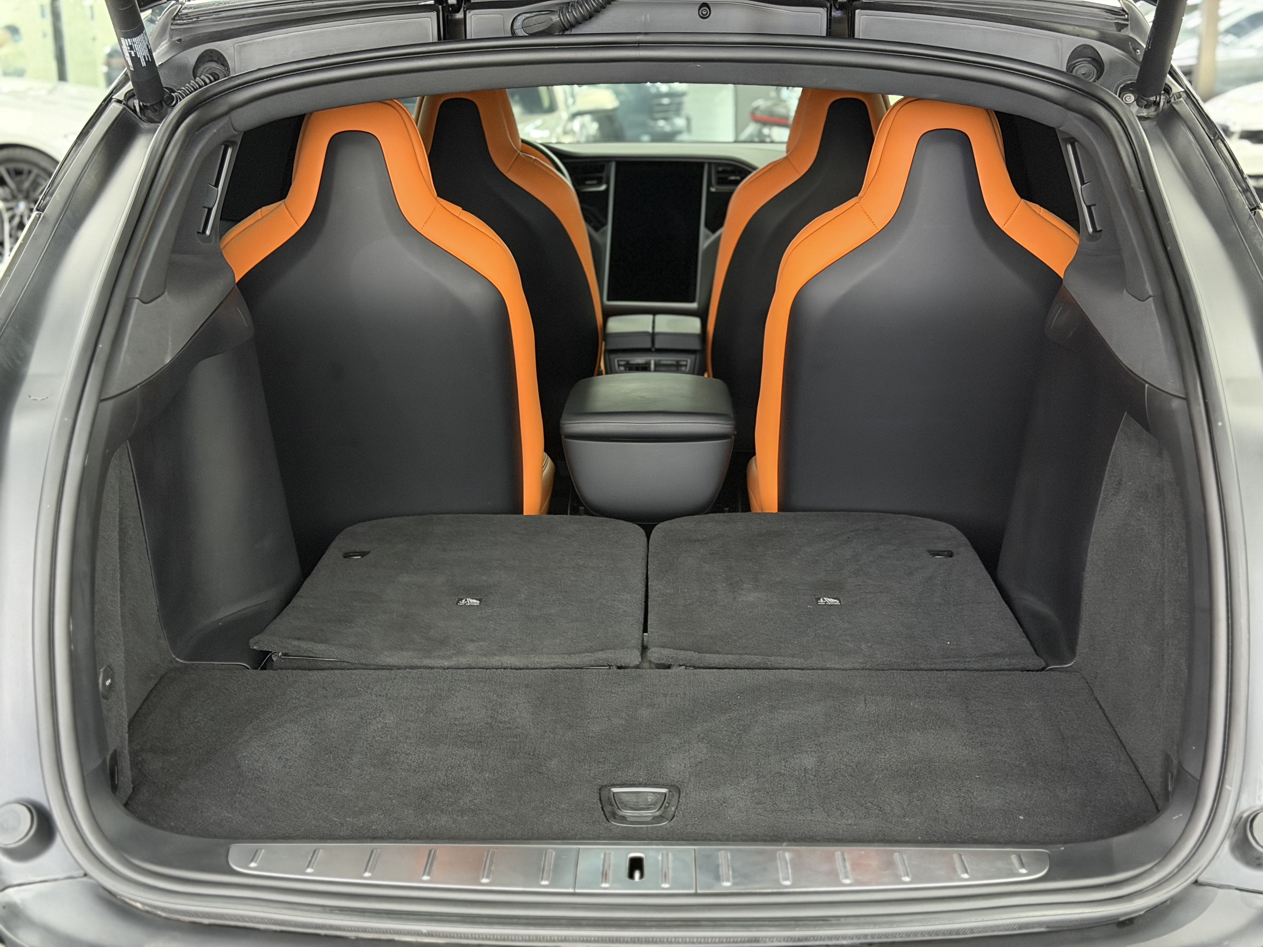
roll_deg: +0.3
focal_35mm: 48
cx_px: 632
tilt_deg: -15.8
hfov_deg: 39.7
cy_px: 474
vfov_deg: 30.3
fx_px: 1751
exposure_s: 1/25
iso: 640
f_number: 1.78
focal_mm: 6.76
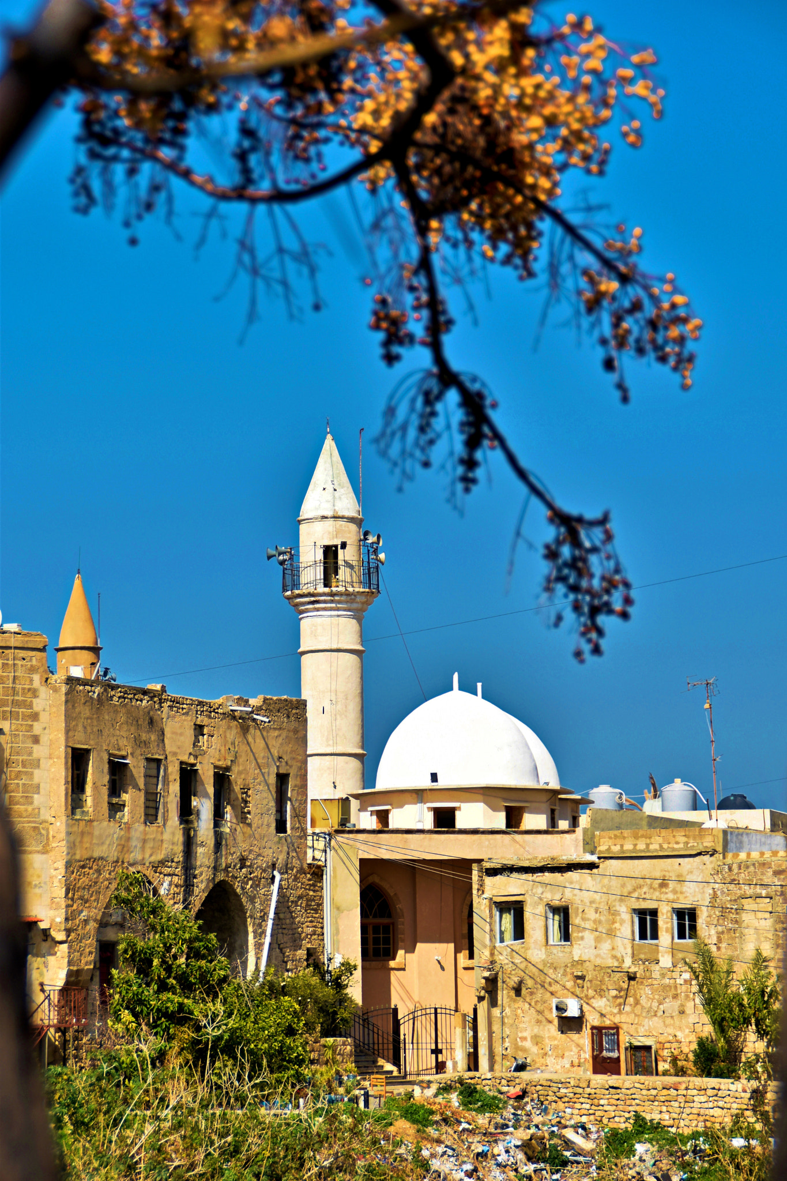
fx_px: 3689
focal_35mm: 112
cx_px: 394
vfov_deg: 18.2
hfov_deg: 12.2
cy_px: 590
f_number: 8
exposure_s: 1/1000
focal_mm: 75
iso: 200
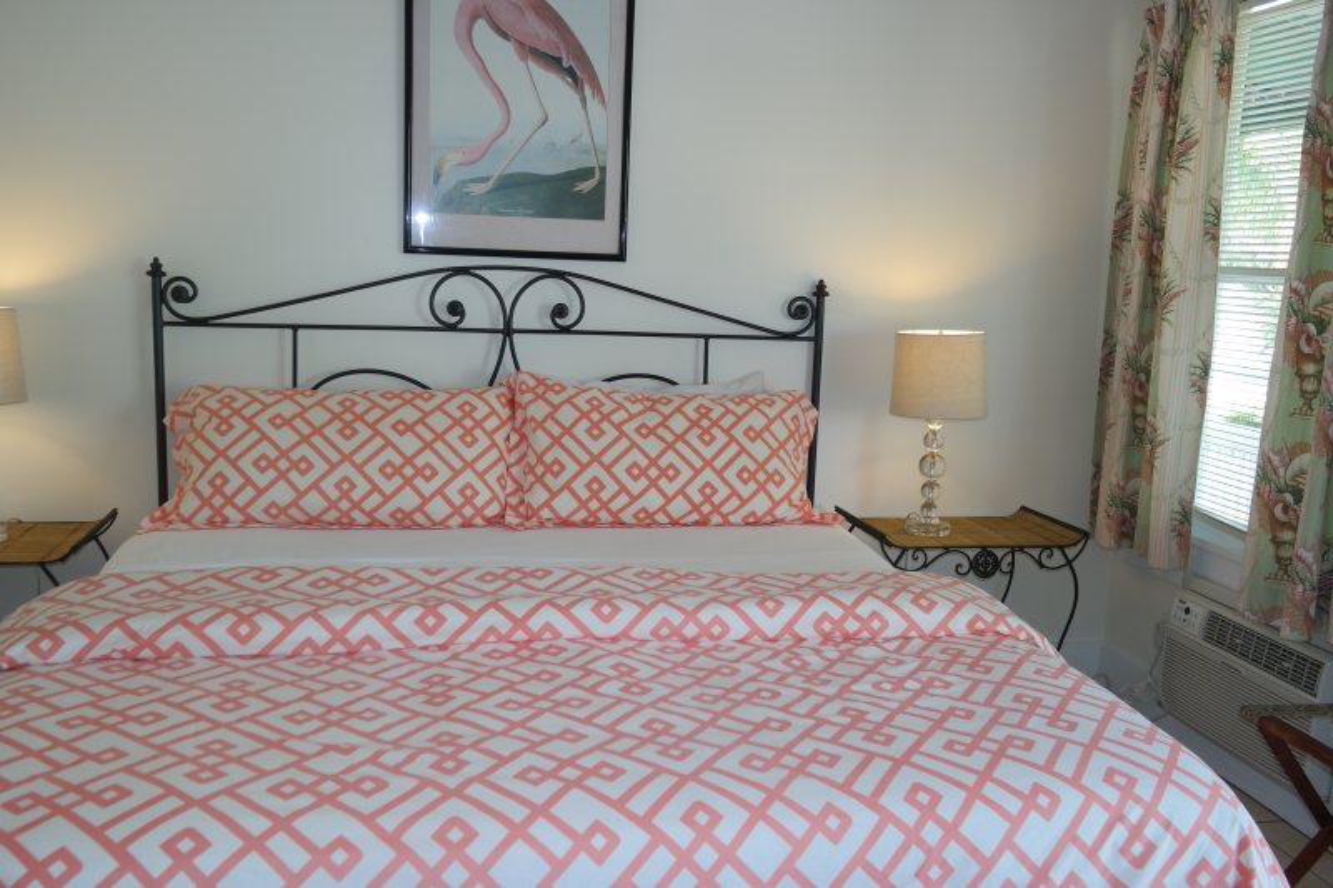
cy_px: 444
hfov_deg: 61.9
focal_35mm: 30
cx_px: 666
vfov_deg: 43.6
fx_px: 1111
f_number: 3.5
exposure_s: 1/60
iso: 200
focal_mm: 20
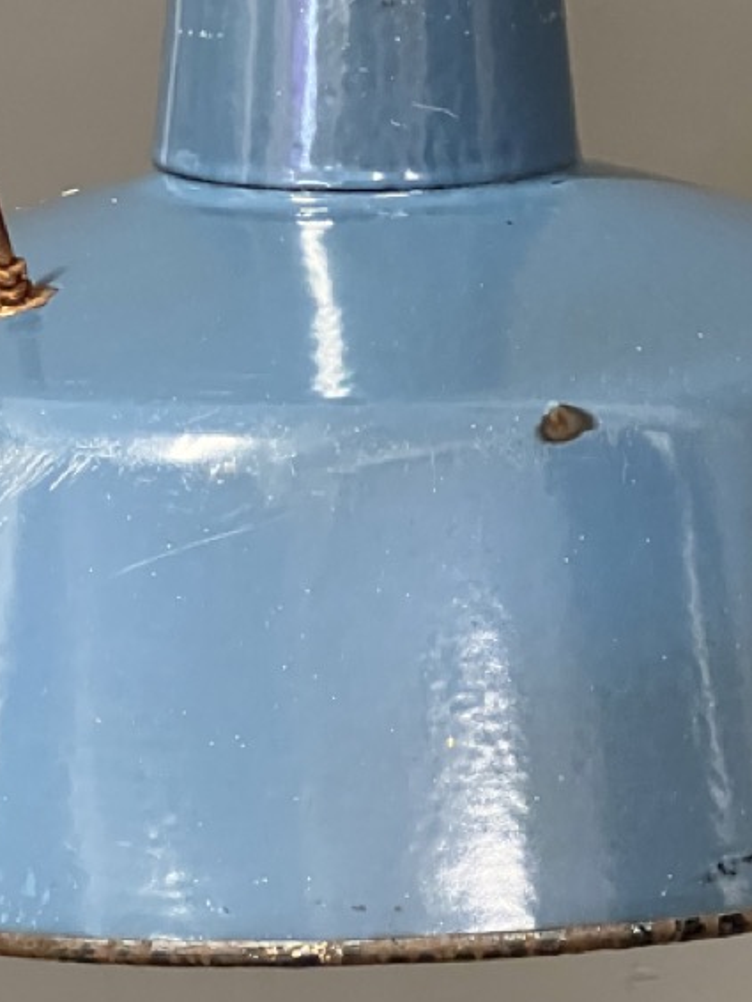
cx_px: 384
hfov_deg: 8.5
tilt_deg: -9.4
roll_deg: +0.3
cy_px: 281
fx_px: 5036
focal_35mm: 174
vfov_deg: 11.3
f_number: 2.8
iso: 800
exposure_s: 1/25
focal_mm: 9
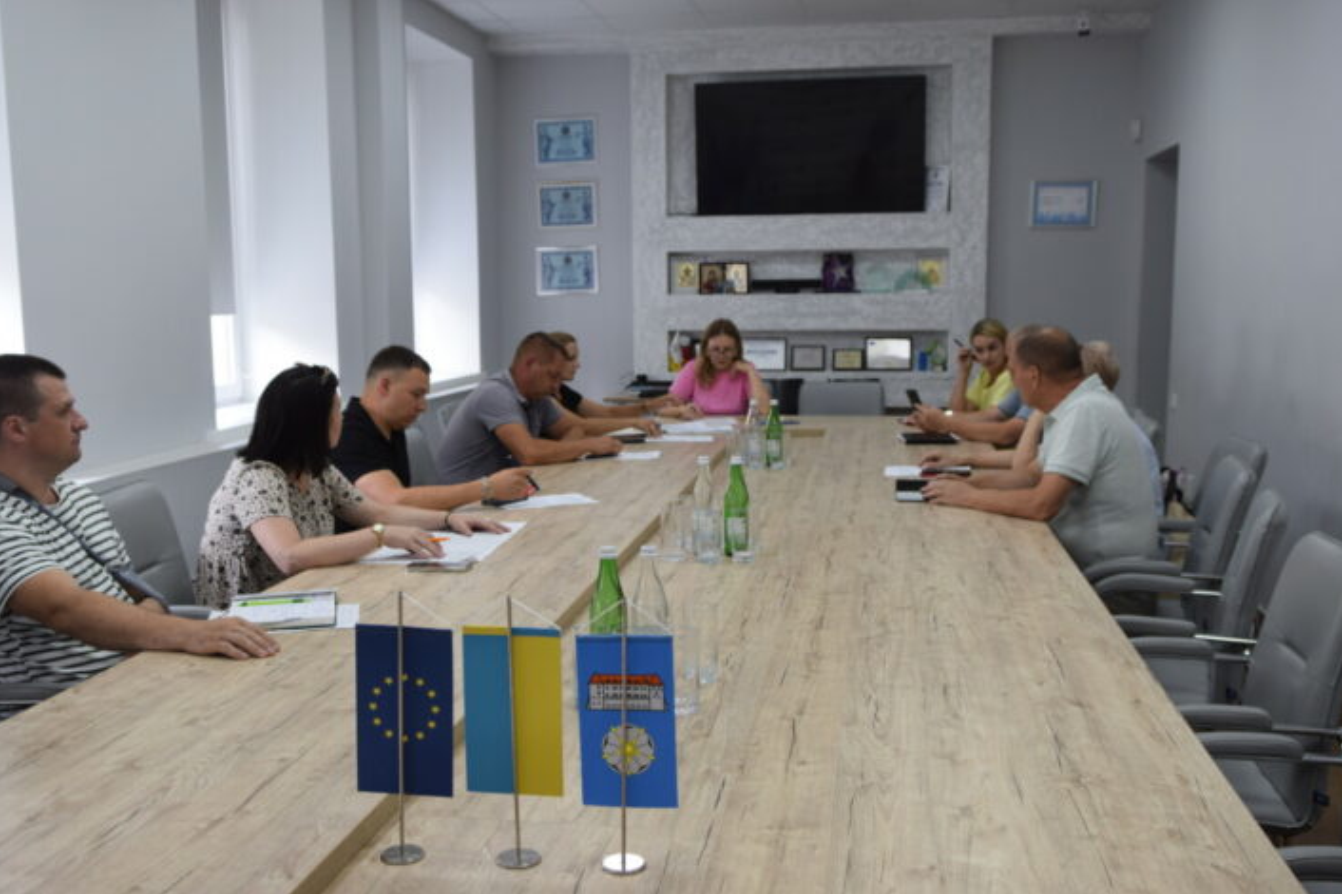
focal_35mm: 38
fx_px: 1399
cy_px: 470
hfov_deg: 51.3
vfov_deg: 35.4
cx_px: 663
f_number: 4
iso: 400
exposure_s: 1/60
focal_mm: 23
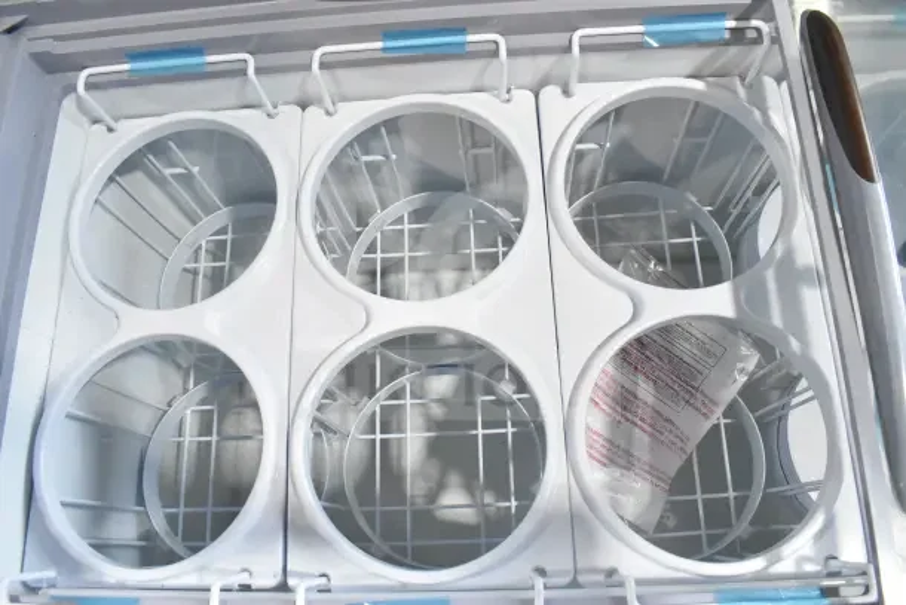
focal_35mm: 27
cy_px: 302
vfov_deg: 48.0
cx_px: 453
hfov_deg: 67.4
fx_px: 680
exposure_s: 1/400
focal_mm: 18
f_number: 7.1
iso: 6400
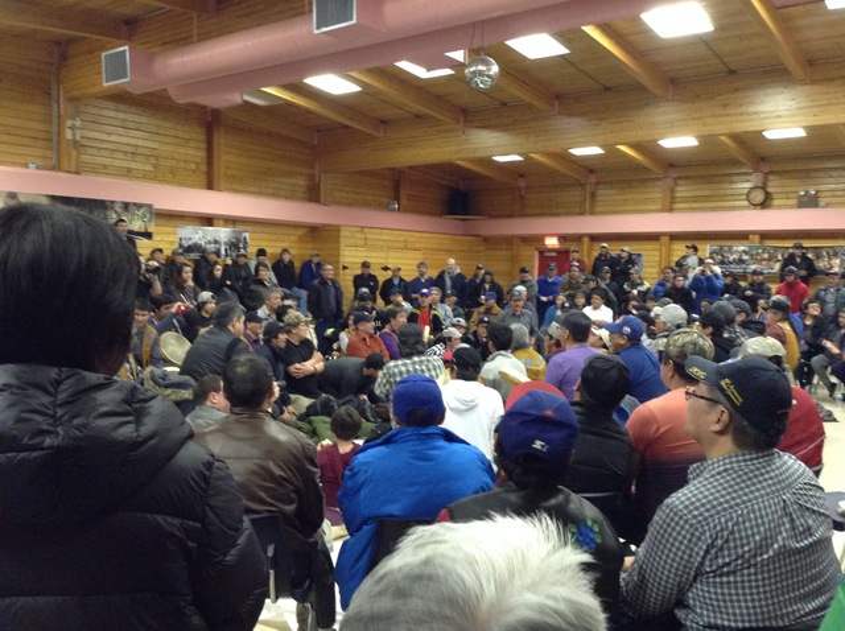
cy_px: 316
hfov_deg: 55.4
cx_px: 422
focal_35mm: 33
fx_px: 804
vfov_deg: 42.8
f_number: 2.4
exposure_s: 1/17
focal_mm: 3.3
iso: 200
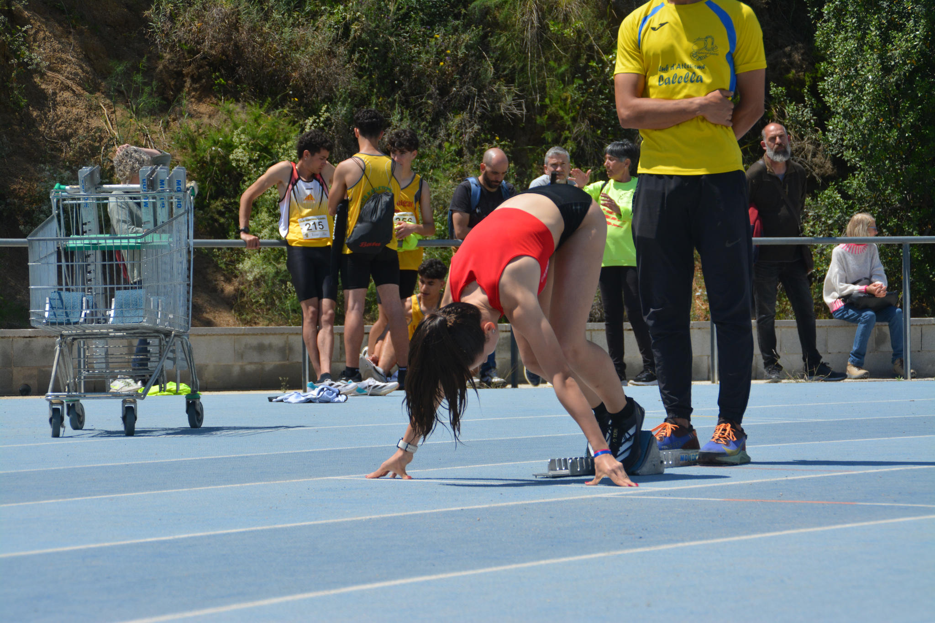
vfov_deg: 9.9
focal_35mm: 138
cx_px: 468
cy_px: 312
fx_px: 3584
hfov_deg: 14.9
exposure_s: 1/2000
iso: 400
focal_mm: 92
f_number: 7.1
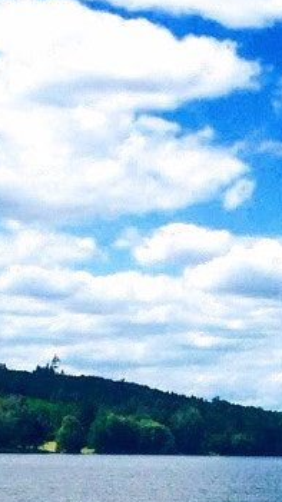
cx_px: 495
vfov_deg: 13.1
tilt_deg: +2.3
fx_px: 2184
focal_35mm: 164
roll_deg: -3.1
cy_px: 416
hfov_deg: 7.2
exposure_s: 1/2463
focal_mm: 4.12
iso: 50
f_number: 2.4
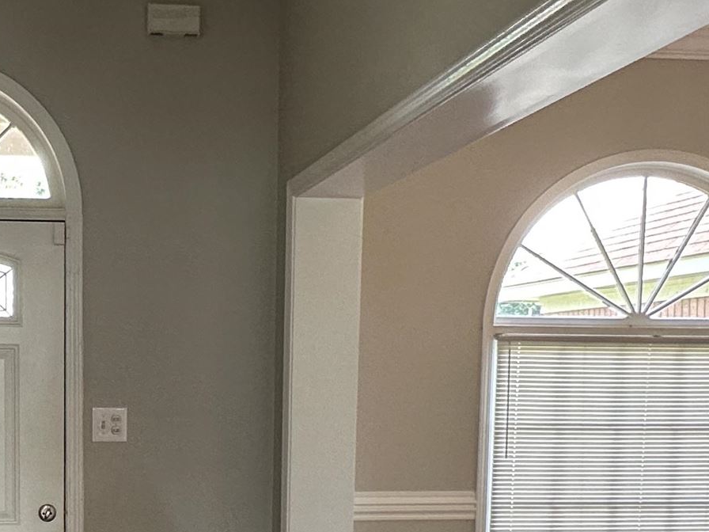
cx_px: 116
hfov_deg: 37.8
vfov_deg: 29.3
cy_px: 455
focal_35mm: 48
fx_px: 983
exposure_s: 1/120
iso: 160
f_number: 2.2
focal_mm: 2.22
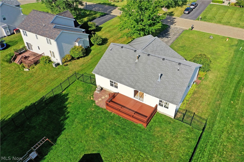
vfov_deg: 46.4
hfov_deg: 65.5
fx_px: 190
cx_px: 122
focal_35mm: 28
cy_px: 81
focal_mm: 10.26
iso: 100
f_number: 5.6
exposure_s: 1/500
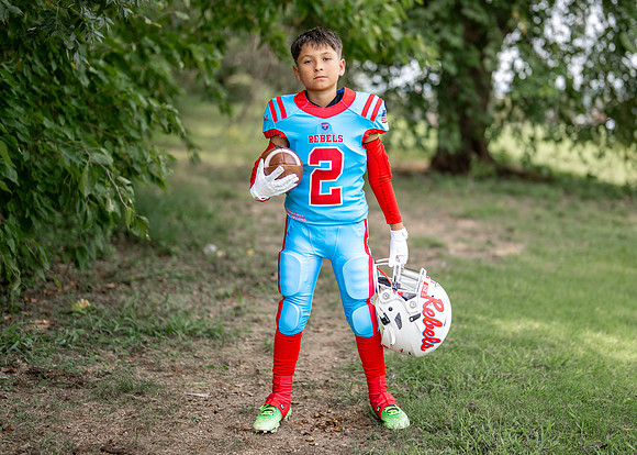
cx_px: 359
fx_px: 1199
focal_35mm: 66
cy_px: 200
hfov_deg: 29.7
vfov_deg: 21.5
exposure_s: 1/2500
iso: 100
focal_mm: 50
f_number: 1.2
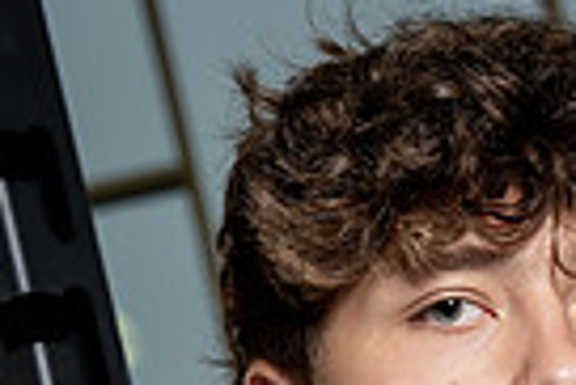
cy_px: 905
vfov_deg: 6.9
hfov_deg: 10.9
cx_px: 496
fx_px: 3011
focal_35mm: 188
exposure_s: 1/250
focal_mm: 57
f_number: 5.6
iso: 640
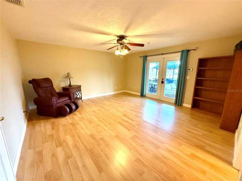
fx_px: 98
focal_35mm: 14
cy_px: 90
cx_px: 121
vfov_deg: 85.7
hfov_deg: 102.1
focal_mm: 2.22
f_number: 2.2
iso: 640
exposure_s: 1/120
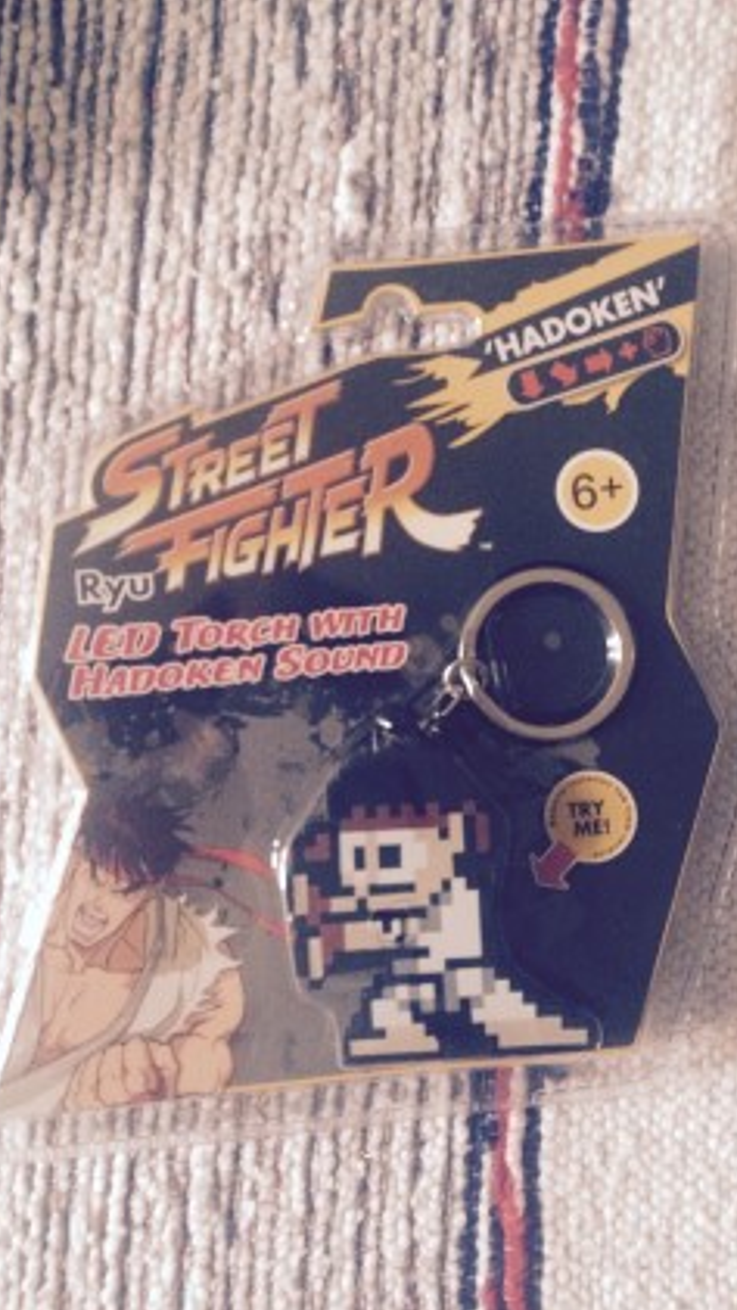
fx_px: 1111
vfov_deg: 61.0
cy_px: 661
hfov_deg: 36.7
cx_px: 404
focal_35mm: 32
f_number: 2.2
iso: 250
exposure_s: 1/15
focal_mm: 4.15
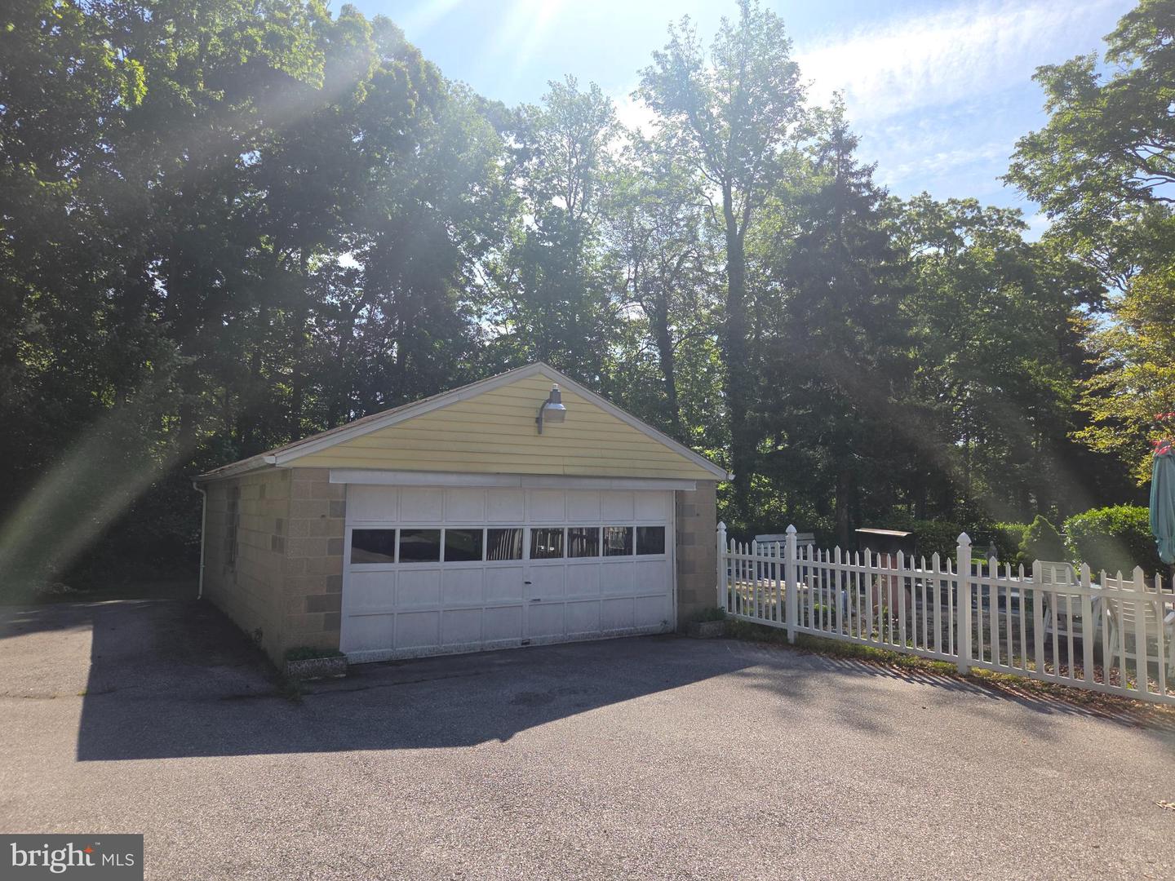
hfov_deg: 73.9
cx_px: 588
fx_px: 781
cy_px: 440
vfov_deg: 58.9
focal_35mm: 23
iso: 25
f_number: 1.8
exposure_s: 1/1410
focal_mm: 5.4
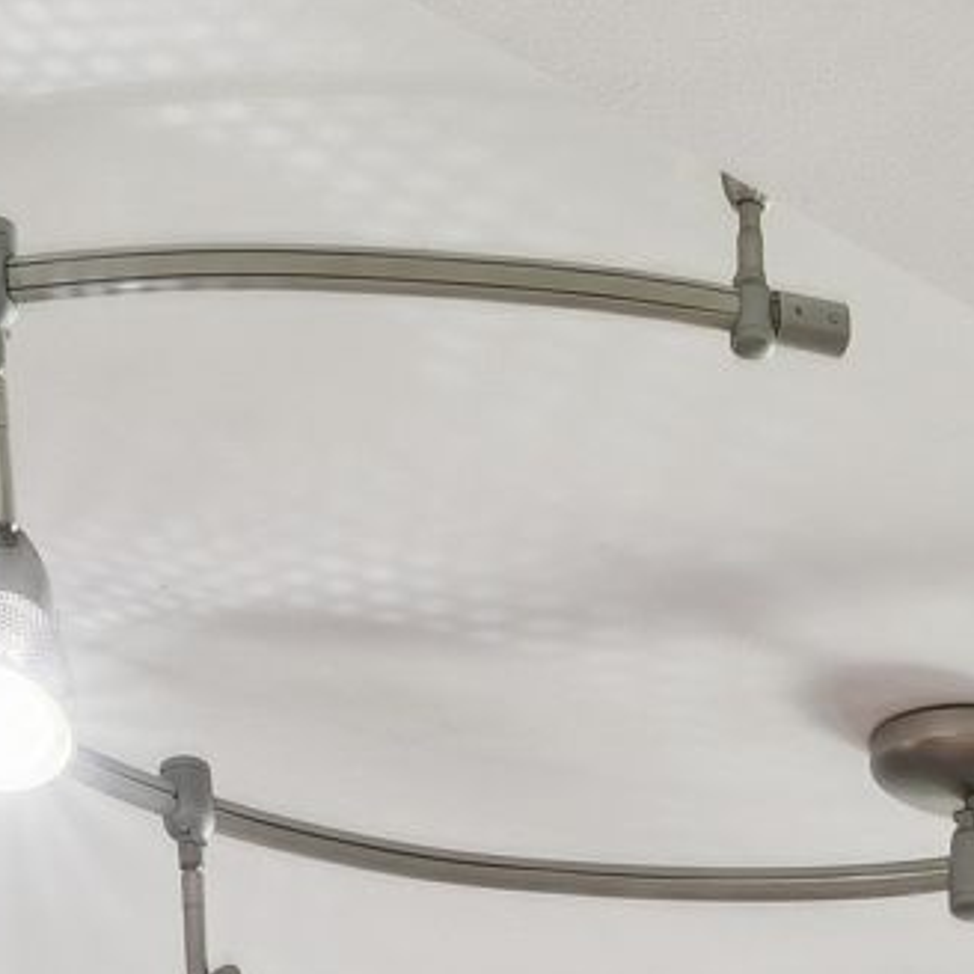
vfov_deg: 8.6
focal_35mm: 170
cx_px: 1360
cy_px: 2938
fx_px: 5407
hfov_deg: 10.0
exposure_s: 1/1.25
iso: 100
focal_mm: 18.2
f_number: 13
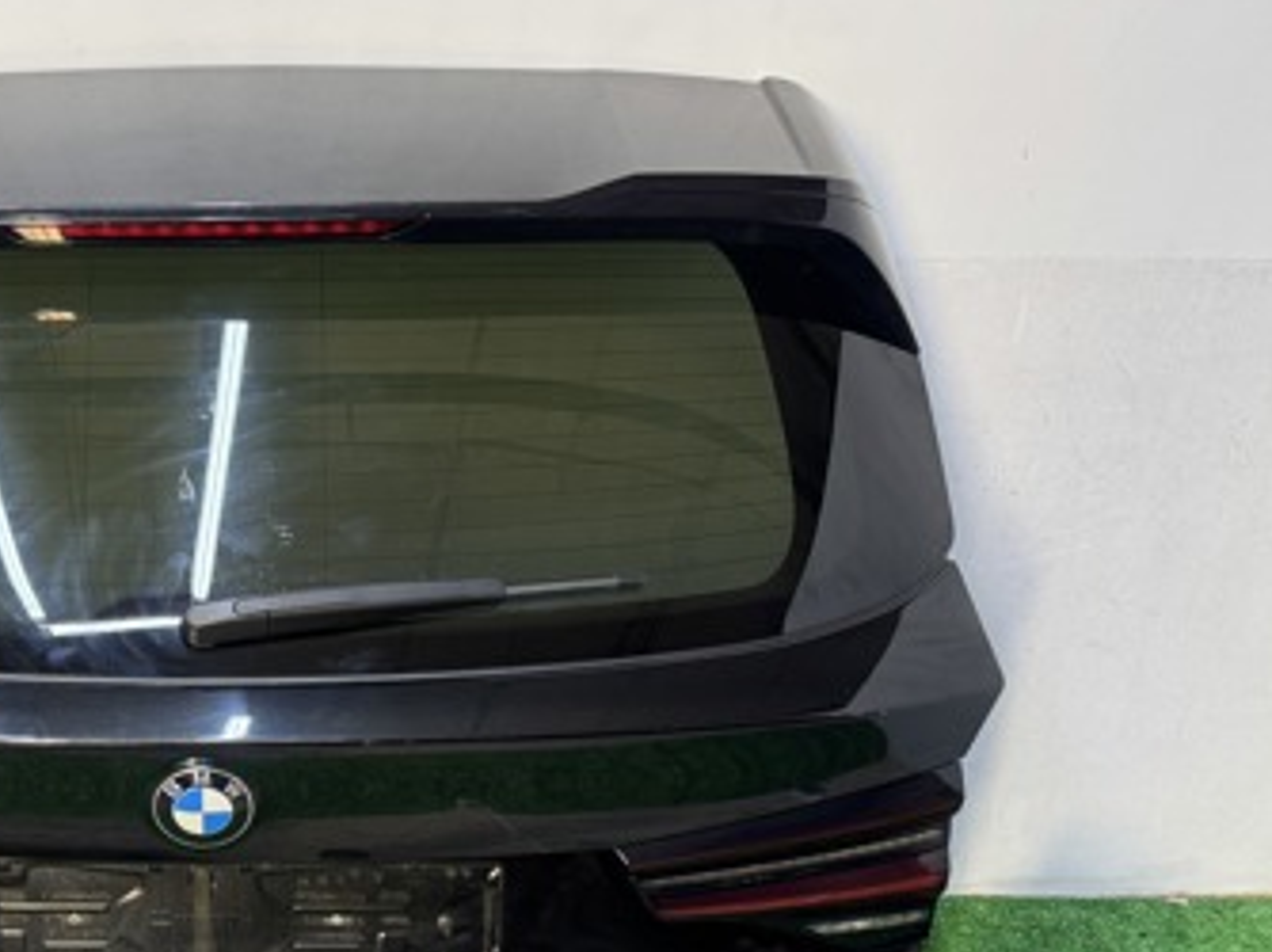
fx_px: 1689
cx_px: 187
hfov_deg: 39.0
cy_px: 739
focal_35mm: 46
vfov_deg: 30.8
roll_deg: +2.3
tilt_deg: -28.2
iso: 125
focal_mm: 6.76
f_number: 1.78
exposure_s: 1/100
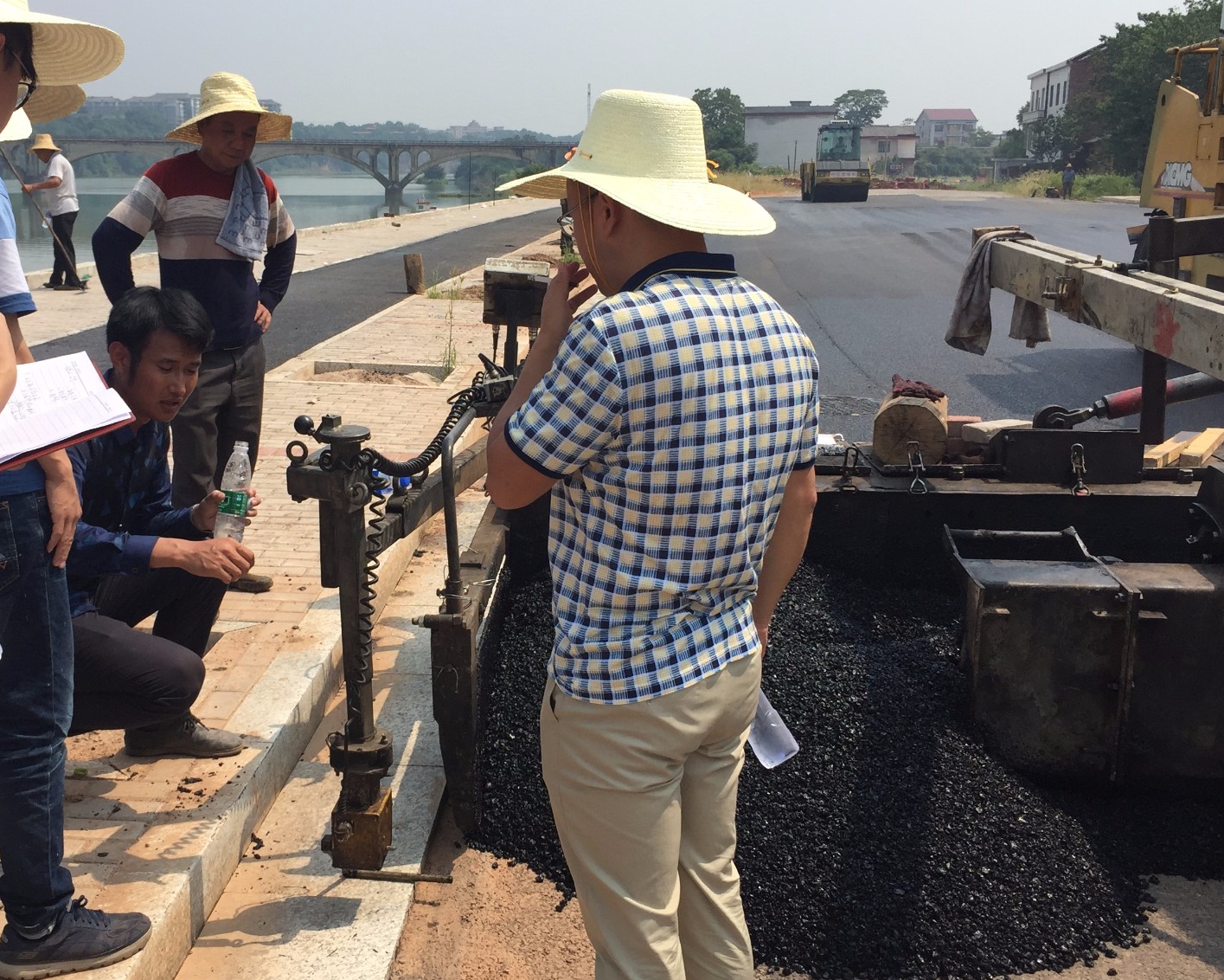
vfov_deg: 37.3
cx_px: 456
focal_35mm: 40
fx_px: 1449
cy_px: 480
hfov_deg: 45.4
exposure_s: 1/2198
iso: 32
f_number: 2.2
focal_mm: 4.15
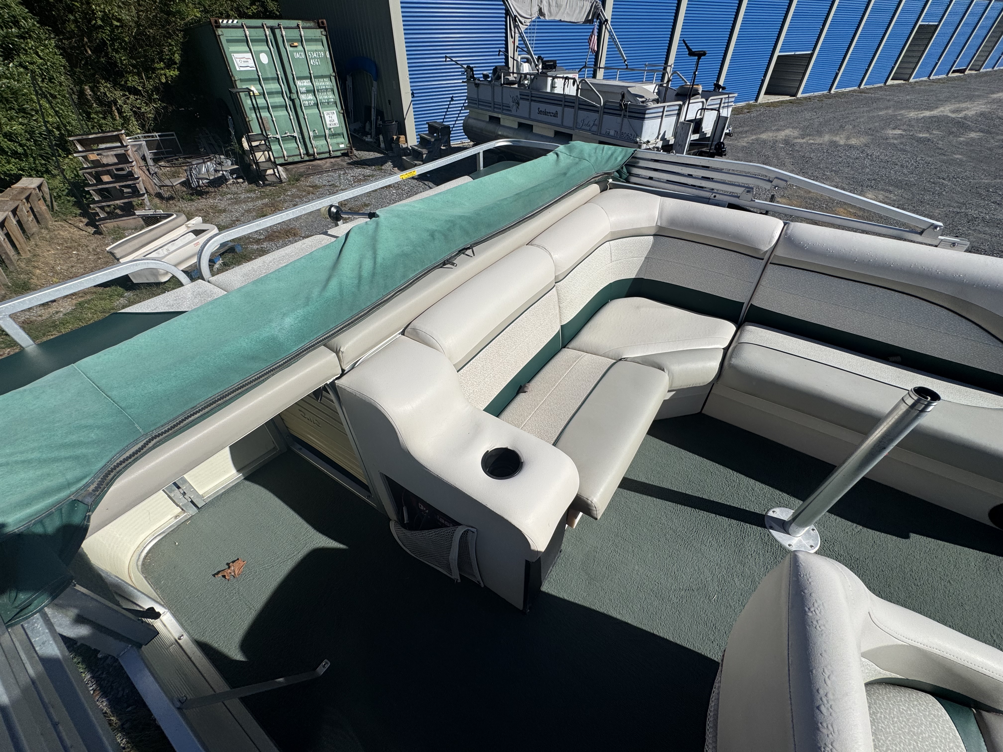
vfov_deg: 85.7
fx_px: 406
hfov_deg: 102.1
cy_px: 376
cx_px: 502
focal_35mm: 14
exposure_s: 1/4630
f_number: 2.2
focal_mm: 2.22
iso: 32
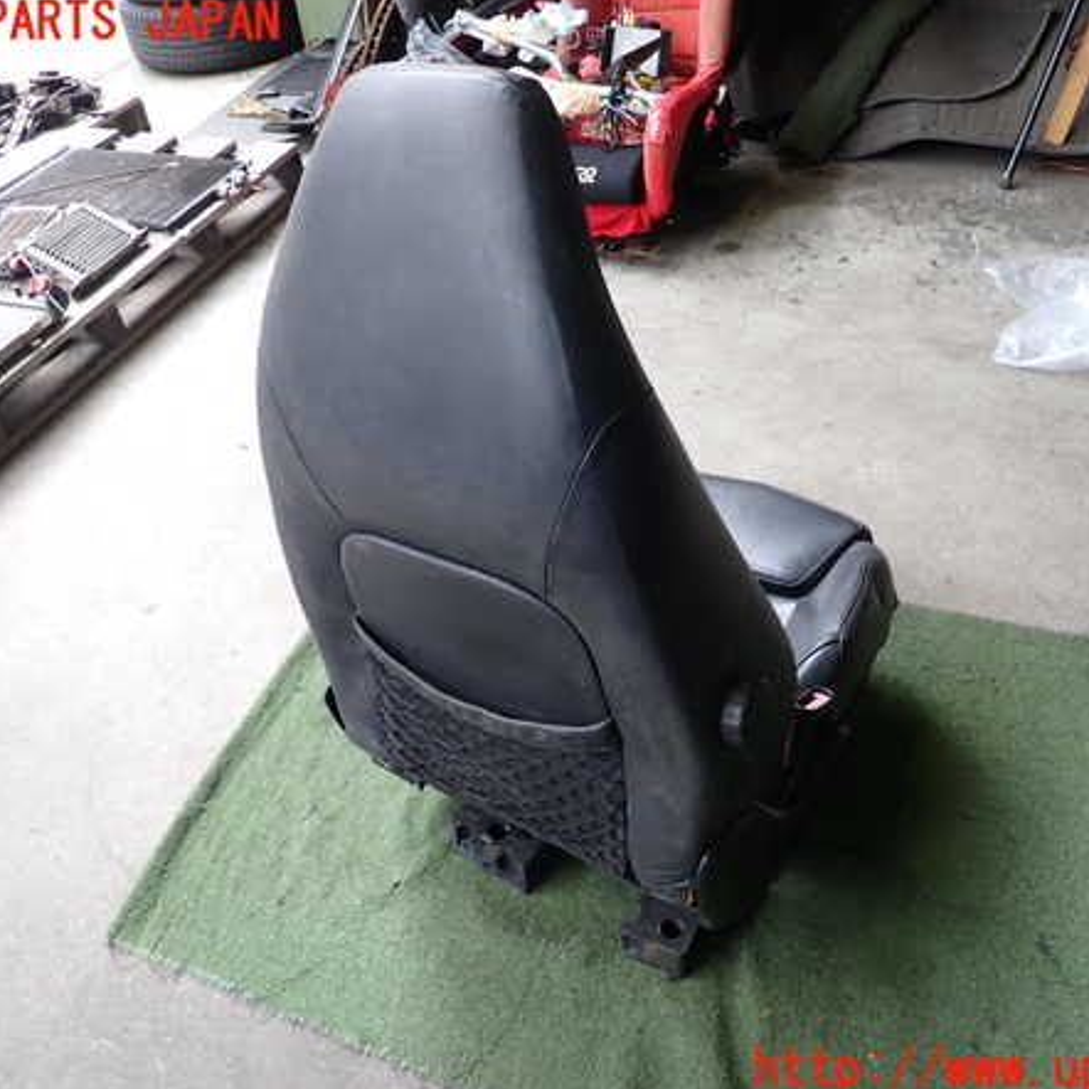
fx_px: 1068
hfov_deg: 54.0
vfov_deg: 54.0
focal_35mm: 30
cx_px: 572
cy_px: 547
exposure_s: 1/60
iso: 100
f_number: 2
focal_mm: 4.5
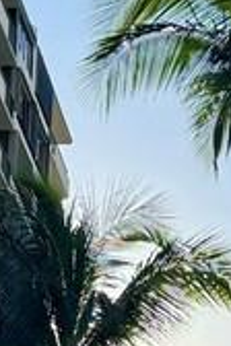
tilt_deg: +17.2
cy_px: 404
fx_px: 2291
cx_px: 456
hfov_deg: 5.6
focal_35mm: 238
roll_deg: +0.4
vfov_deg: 8.6
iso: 80
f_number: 1.78
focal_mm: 6.76
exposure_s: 1/2959
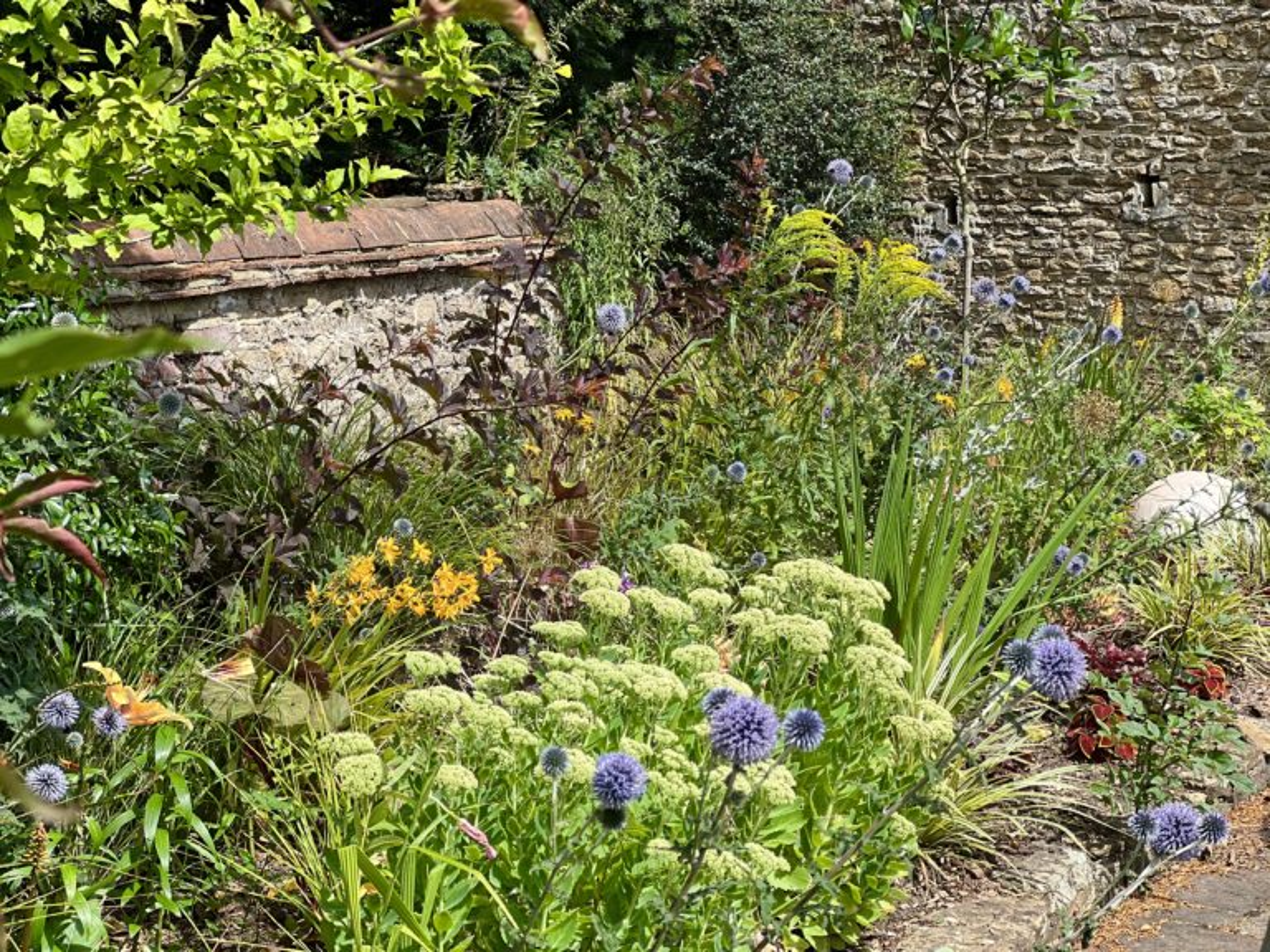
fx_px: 2825
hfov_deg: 25.3
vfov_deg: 19.1
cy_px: 476
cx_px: 635
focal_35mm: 77
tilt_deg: -5.9
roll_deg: -0.4
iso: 32
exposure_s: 1/392
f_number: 2.8
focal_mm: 9
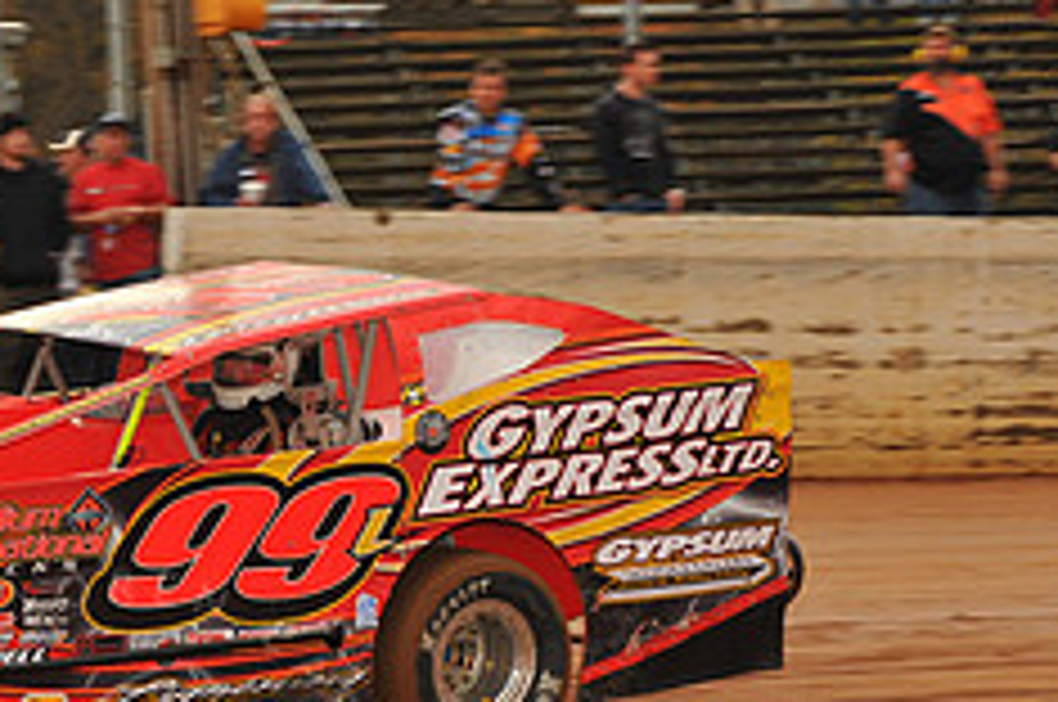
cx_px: 122
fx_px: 5077
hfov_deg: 11.8
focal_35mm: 173
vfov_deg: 7.9
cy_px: 428
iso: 500
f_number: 8
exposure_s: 1/320
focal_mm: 70
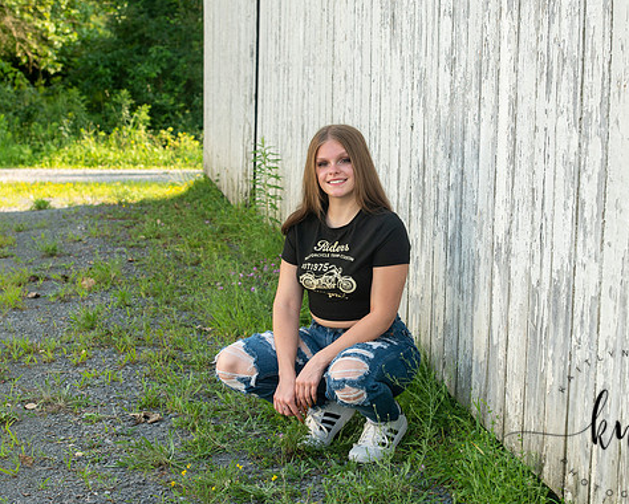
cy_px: 253
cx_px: 358
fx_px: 1602
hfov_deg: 22.2
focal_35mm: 86
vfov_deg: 17.9
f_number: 7.1
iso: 400
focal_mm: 75
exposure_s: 1/250
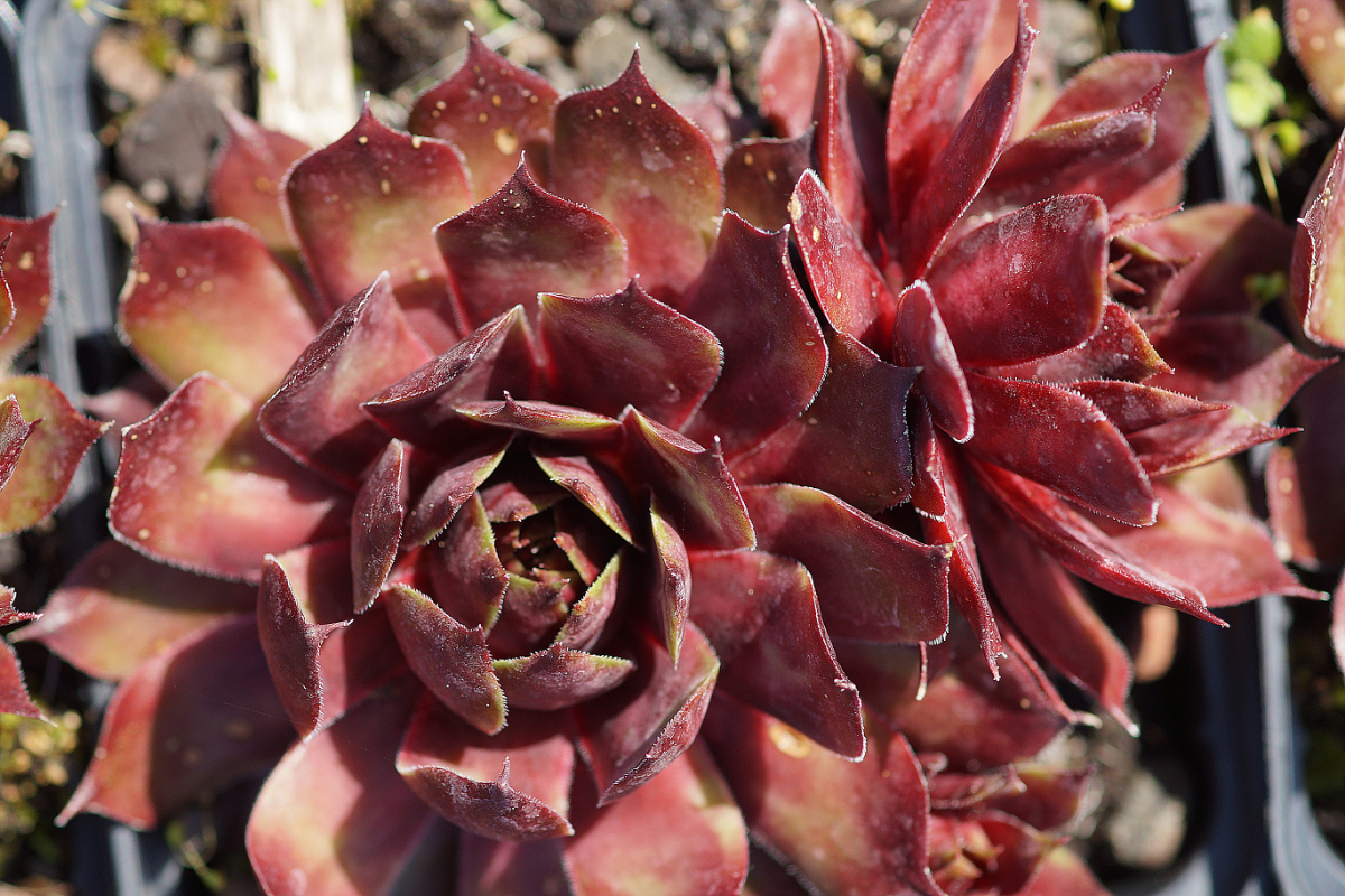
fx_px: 5604
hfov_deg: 13.7
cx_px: 672
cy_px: 448
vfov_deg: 9.1
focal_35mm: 150
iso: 100
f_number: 4
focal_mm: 100
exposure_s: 1/200
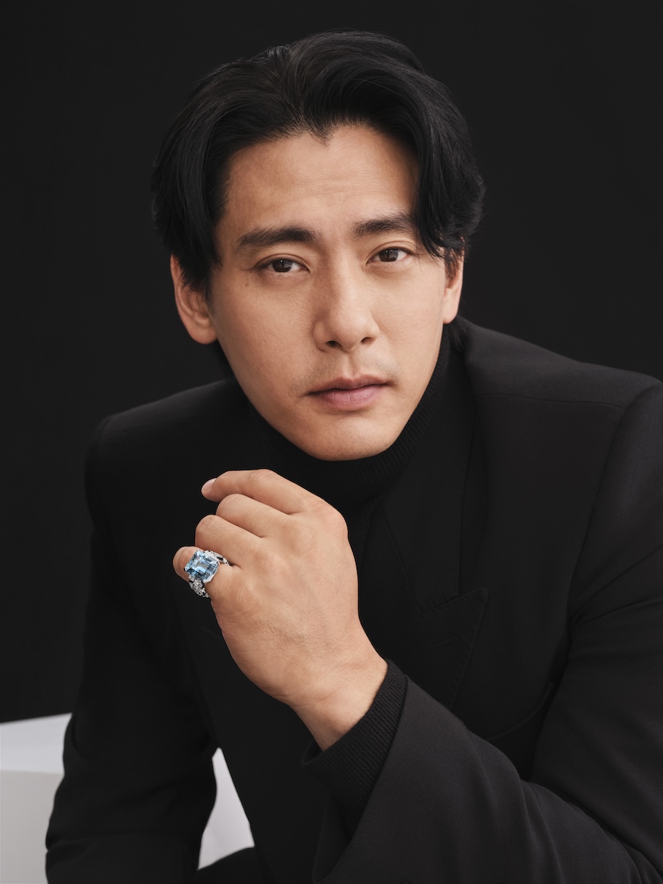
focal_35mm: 50
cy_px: 442
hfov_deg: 29.1
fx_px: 1277
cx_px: 332
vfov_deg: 38.2
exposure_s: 1/160
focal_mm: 63
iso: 1600
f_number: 10
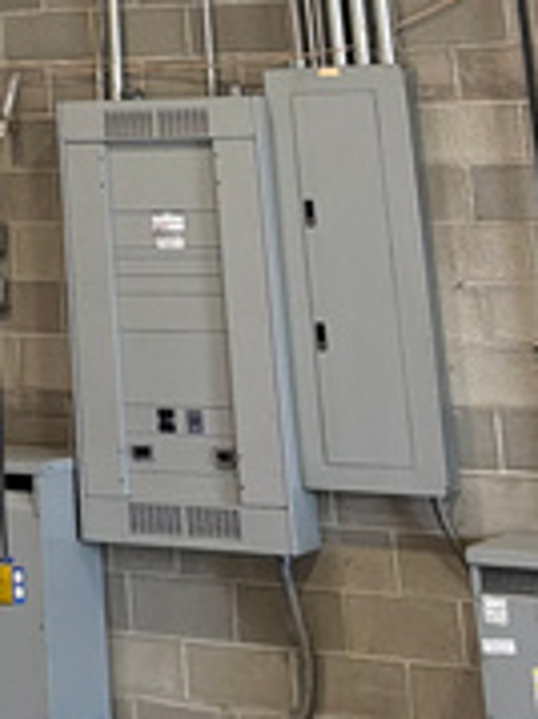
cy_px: -574
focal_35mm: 103
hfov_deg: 13.4
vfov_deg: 16.1
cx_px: -293
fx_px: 2137
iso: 160
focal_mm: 6.76
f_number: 1.78
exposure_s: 1/130
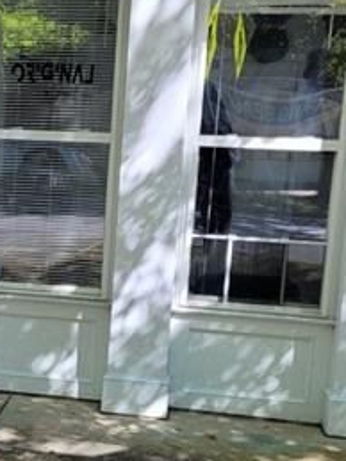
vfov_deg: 25.3
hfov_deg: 18.3
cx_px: -54
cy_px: 290
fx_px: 1027
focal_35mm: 77
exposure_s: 1/545
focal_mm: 5.4
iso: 40
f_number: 1.8
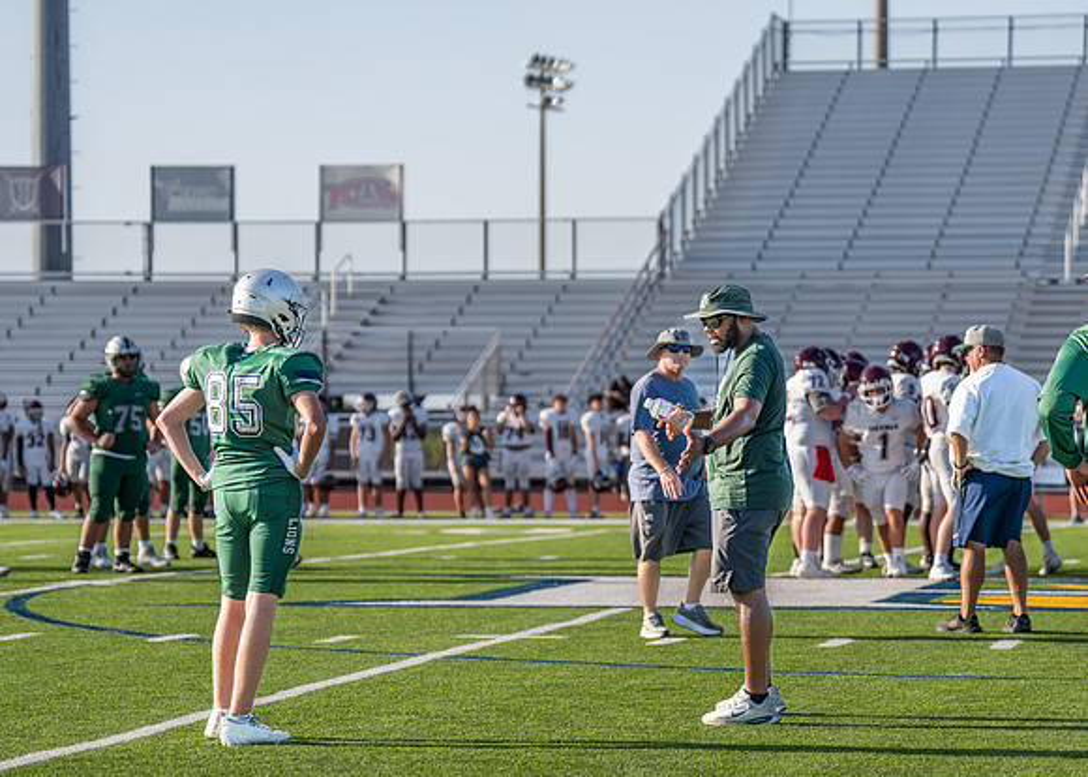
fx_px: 3909
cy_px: 472
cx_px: 722
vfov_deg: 11.3
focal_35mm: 127
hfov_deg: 15.8
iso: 250
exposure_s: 1/2500
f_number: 2.8
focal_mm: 97
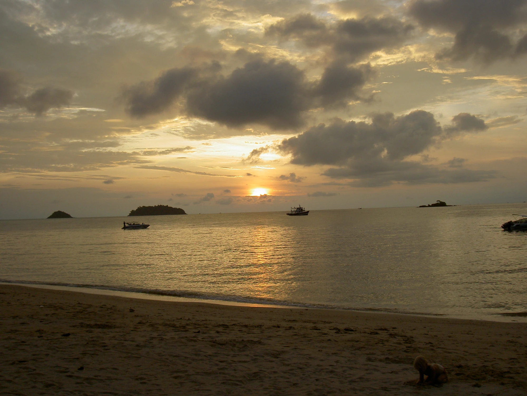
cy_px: 198
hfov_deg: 47.9
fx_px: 594
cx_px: 264
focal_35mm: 39
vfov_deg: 36.8
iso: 100
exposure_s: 1/179
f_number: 4.7
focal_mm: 8
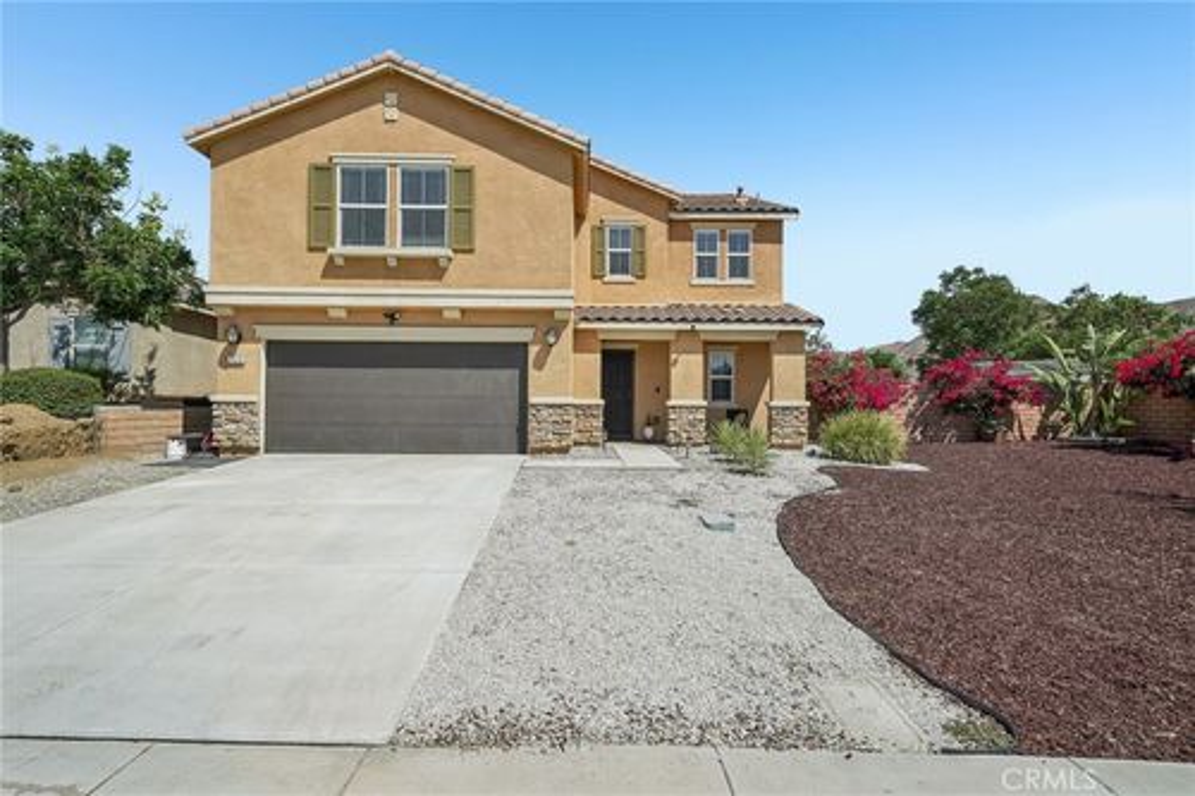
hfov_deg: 90.0
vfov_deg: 67.3
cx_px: 598
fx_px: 597
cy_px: 398
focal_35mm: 18
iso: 100
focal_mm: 18
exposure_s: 1/400
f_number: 8
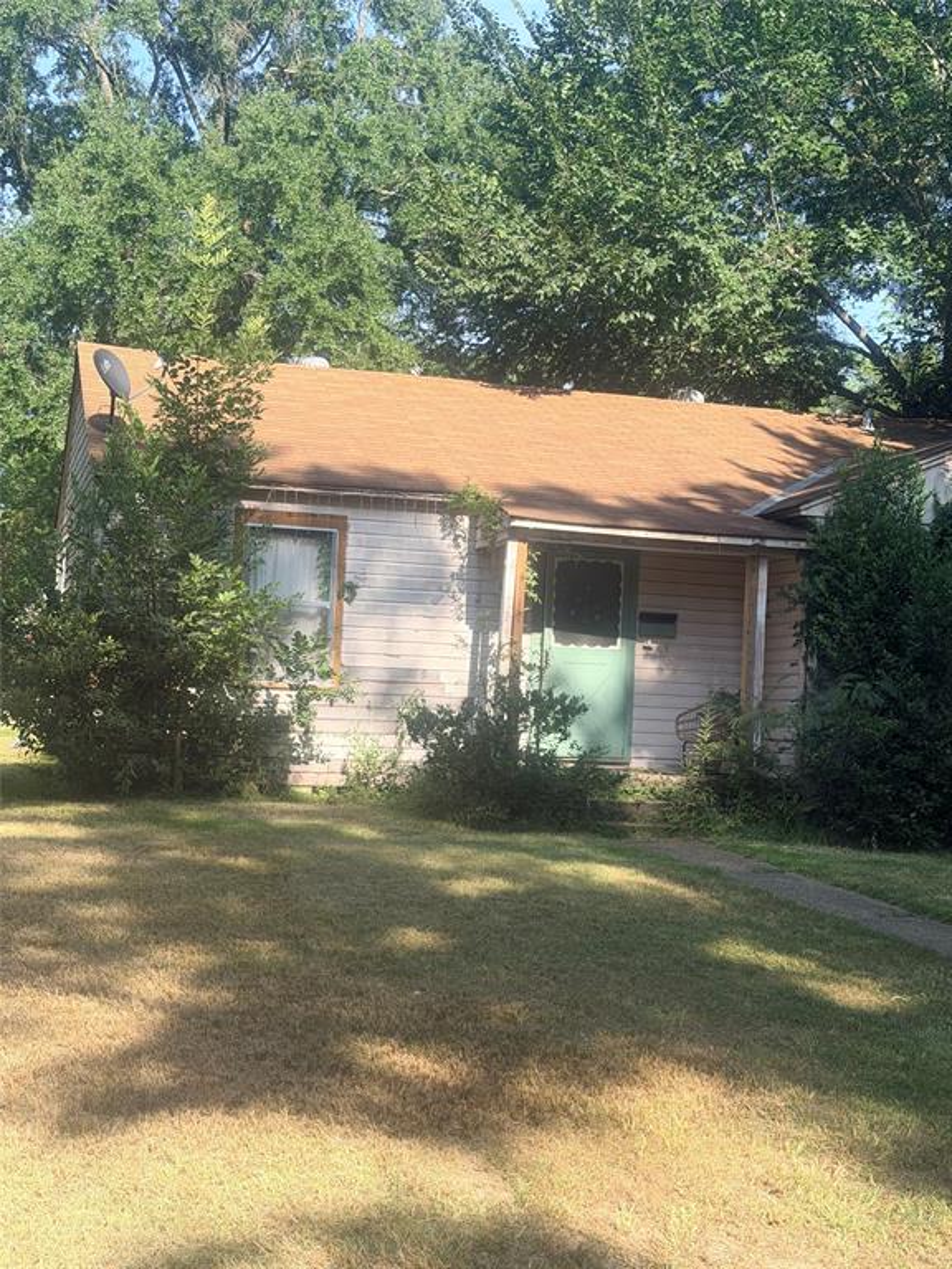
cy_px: 634
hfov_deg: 30.3
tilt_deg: +1.4
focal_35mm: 48
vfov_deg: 39.7
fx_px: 1760
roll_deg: -2.7
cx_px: 476
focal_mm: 6.76
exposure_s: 1/1222
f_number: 1.78
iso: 64
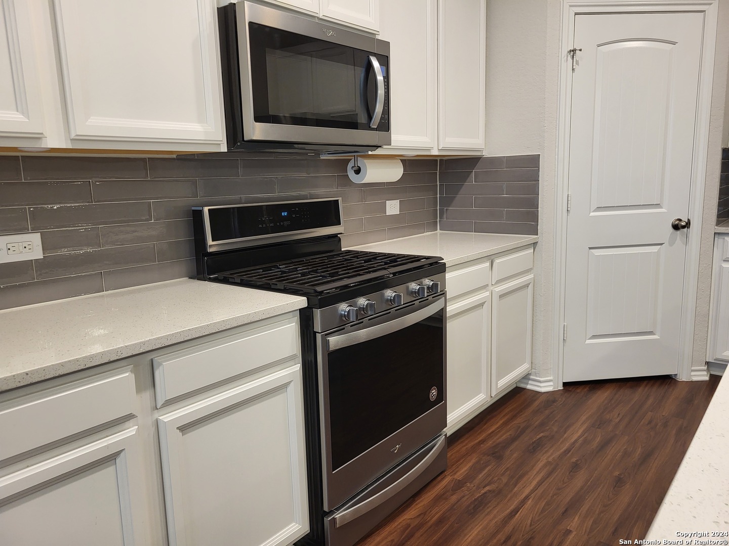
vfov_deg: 53.1
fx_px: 548
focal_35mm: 26
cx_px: 364
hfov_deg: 67.3
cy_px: 273
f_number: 1.8
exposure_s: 1/60
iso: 200
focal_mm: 5.4
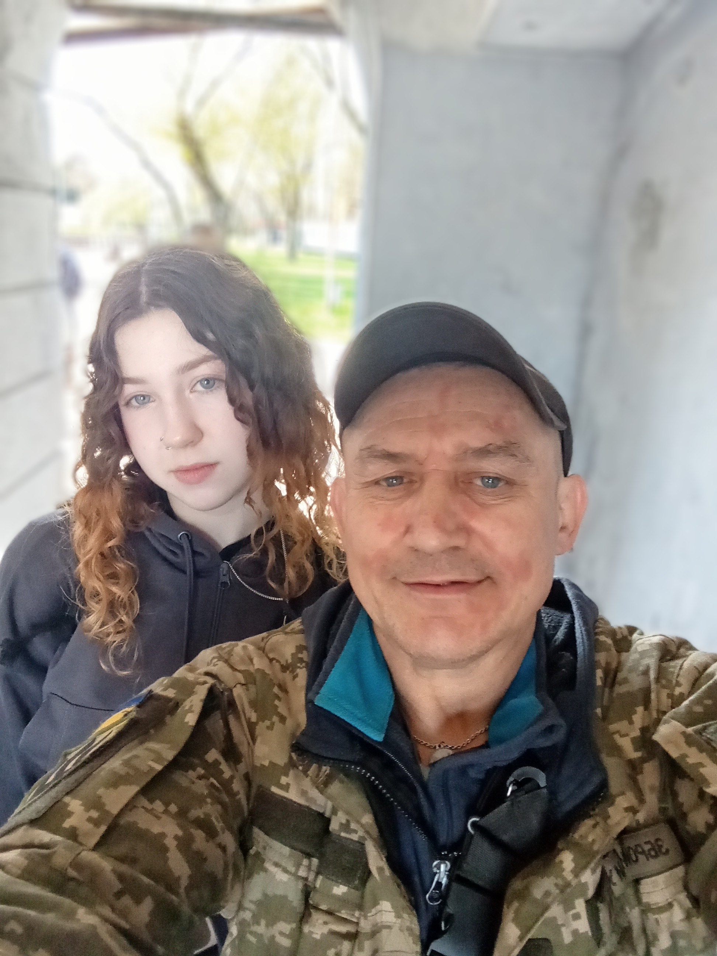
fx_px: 718
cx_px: 358
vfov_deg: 67.3
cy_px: 478
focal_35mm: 26
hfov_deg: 53.1
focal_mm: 2.23
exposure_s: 1/25
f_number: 2.2
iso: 320
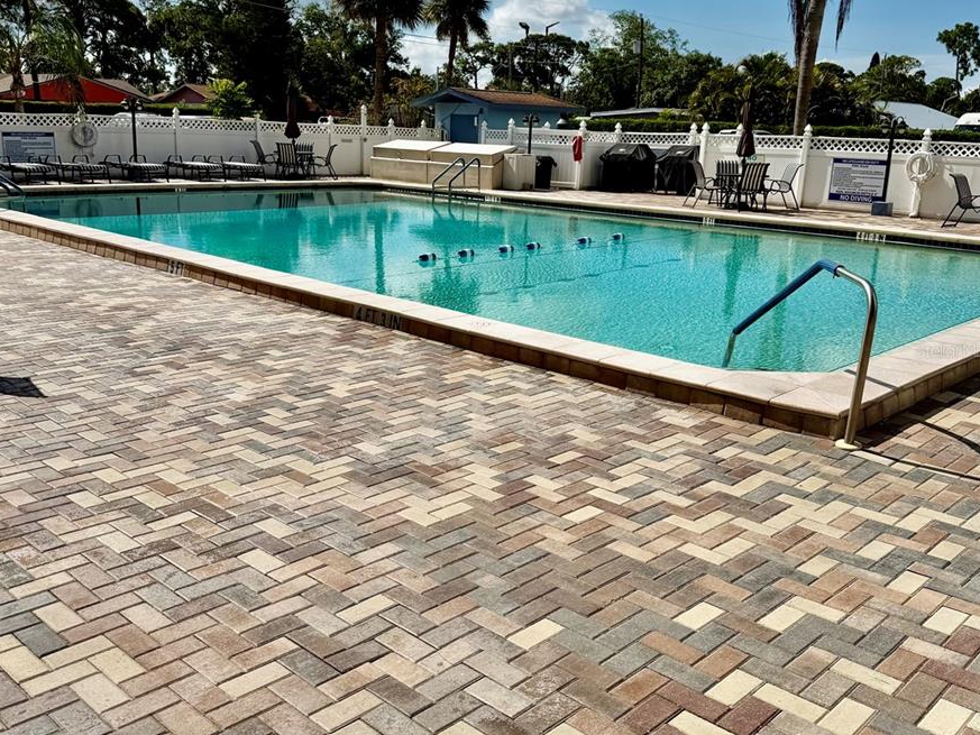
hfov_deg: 55.3
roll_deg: +2.0
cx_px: 491
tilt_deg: -12.1
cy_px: 350
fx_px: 934
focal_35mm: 33
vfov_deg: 42.9
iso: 80
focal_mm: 6.76
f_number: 1.78
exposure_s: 1/11905
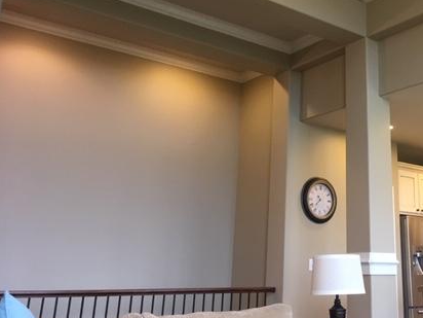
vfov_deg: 31.6
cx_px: 326
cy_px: 79
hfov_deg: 40.7
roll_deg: -0.8
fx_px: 550
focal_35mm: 45
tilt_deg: +17.9
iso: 100
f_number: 2.2
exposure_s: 1/30
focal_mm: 4.15
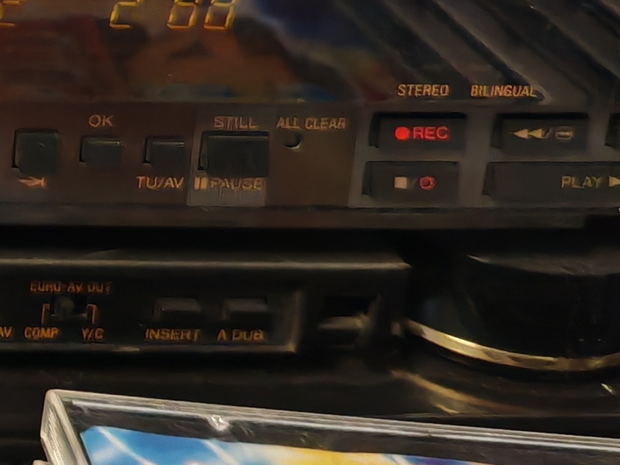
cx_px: -624
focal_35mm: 117
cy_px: -405
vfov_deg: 11.6
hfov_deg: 14.1
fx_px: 2096
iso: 640
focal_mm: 6.67
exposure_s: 1/25
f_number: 1.9
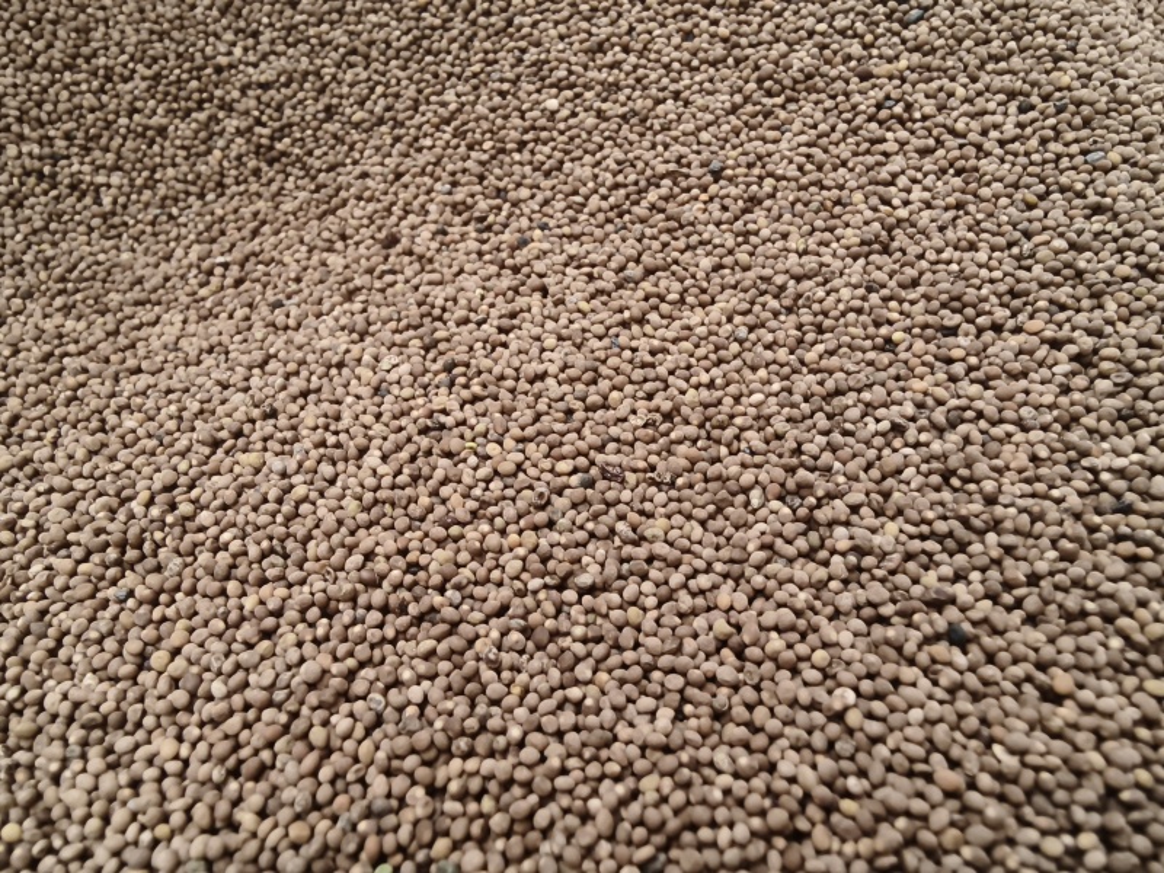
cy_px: 436
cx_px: 582
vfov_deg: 54.9
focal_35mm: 25
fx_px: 841
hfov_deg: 69.4
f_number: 2
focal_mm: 2.32
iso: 838
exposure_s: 1/50
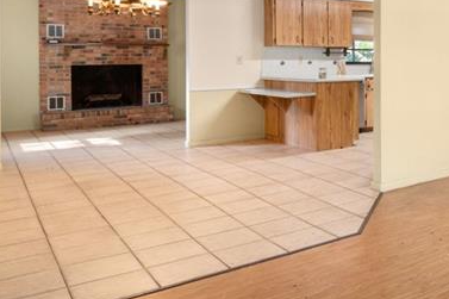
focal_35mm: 38
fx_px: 474
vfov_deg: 34.0
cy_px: 60
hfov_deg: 40.8
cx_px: 493
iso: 400
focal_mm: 14
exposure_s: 1.6
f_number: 11
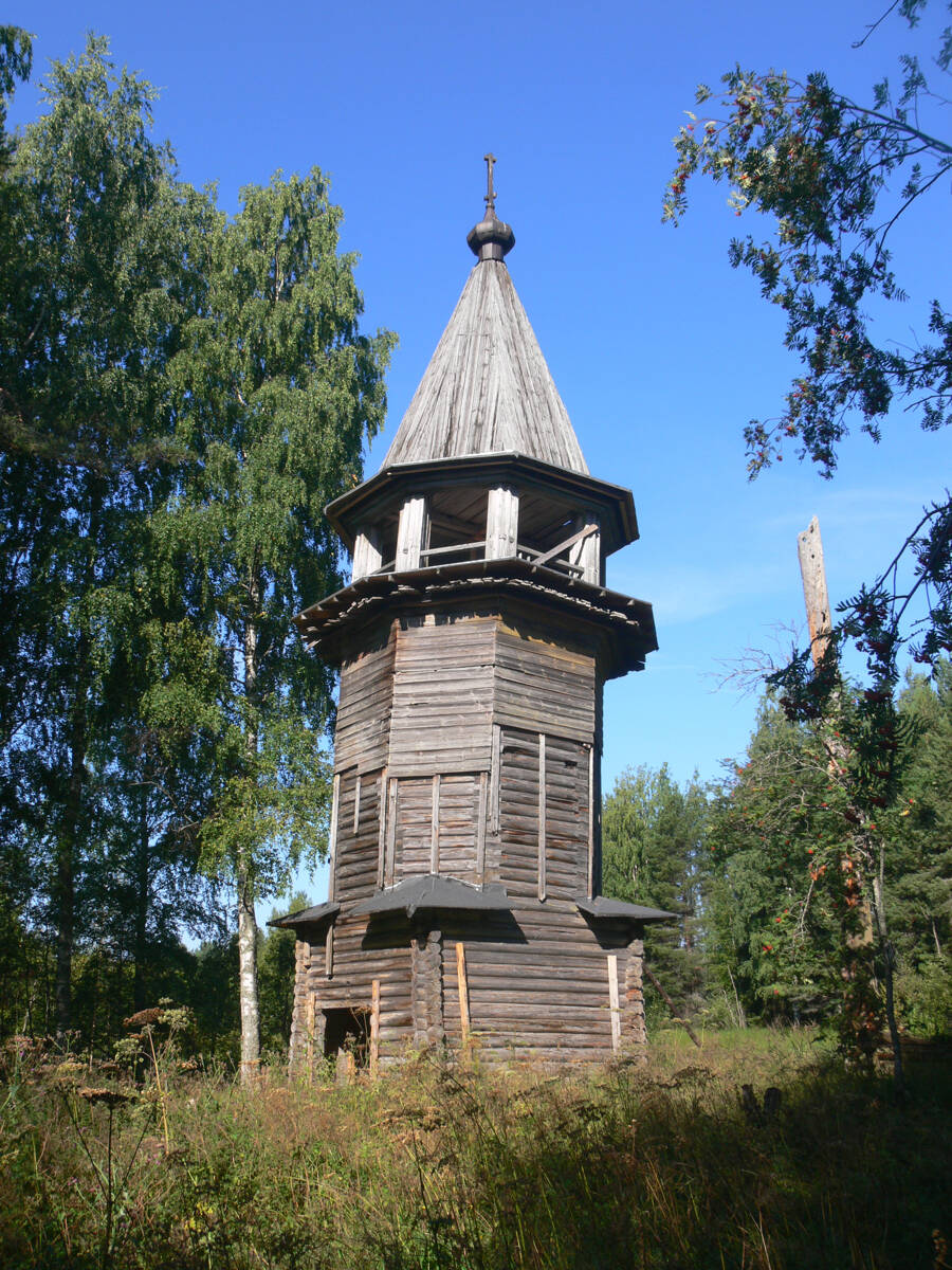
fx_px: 1283
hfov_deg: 40.7
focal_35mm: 35
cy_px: 635
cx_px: 476
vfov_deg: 52.6
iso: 80
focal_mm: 7.4
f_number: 5.6
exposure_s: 1/200
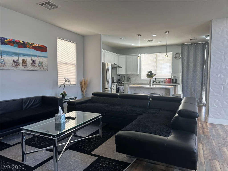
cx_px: 114
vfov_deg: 56.8
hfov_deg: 71.6
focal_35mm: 24
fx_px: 158
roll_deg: -0.5
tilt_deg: -3.9
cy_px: 86
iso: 80
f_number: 1.78
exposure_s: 1/120
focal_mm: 6.86
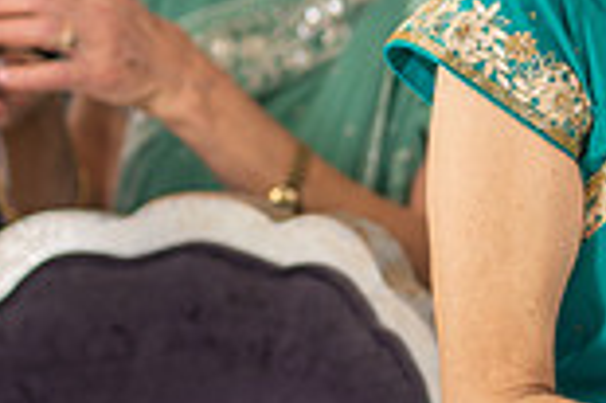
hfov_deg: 6.5
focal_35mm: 318
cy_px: 18
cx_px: 626
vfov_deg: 4.3
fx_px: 5347
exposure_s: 1/160
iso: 125
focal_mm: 85
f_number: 1.8
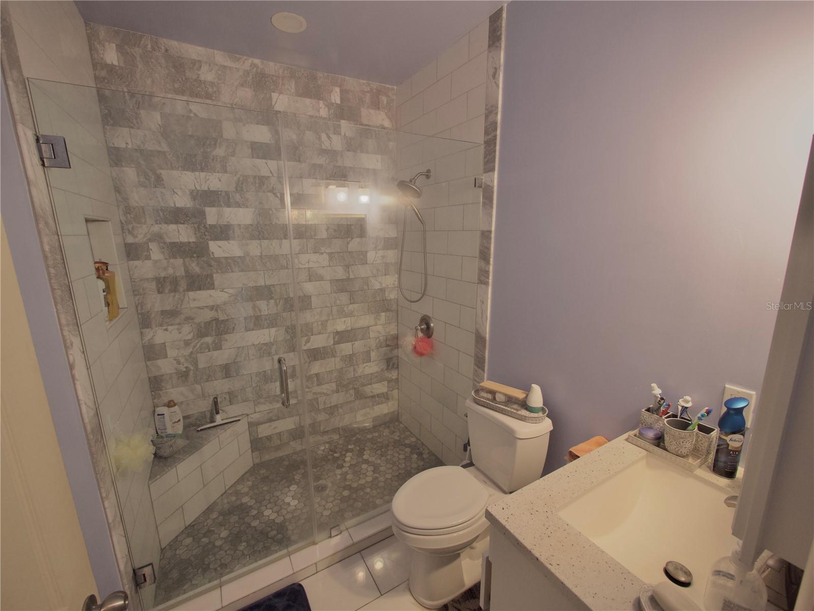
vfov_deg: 85.7
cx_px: 407
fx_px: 329
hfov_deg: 102.1
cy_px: 306
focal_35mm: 14
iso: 800
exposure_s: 1/60
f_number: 4
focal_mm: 7
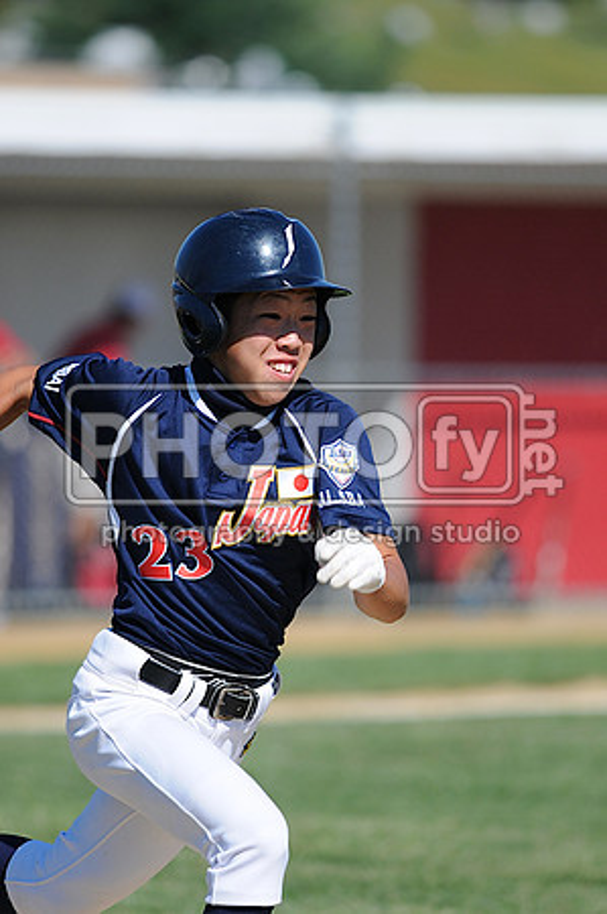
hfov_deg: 3.0
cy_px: 457
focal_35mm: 450
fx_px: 11407
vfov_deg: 4.6
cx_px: 304
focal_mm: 300
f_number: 4
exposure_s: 1/2000
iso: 200
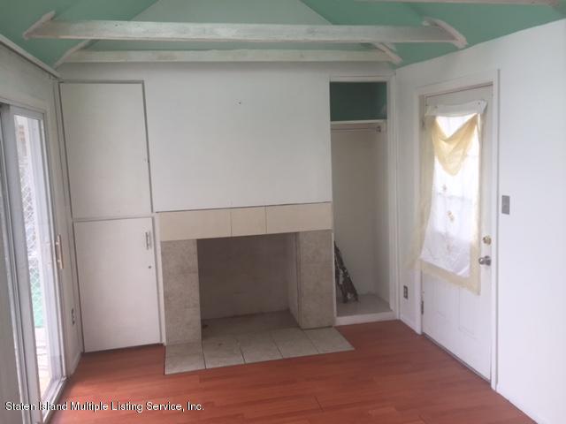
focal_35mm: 29
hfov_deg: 61.7
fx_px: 474
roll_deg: +0.9
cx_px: 283
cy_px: 212
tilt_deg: -8.1
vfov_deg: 48.2
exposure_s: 1/120
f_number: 2.2
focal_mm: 4.15
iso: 50
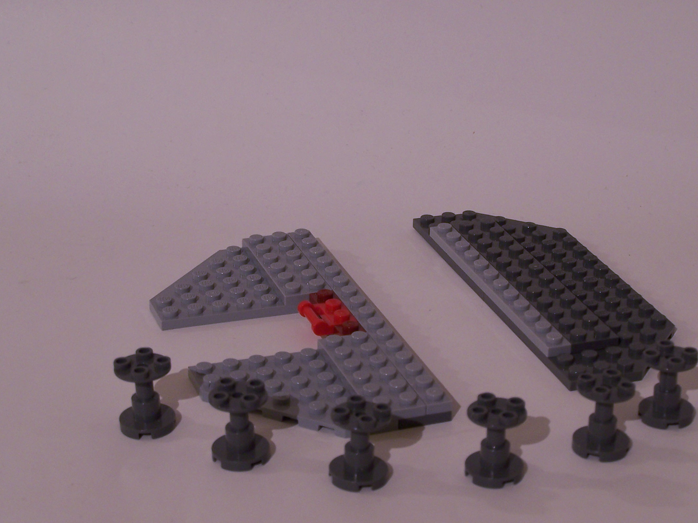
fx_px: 1674
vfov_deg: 17.8
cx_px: 407
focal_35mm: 83
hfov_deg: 23.5
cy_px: 258
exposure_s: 1/4
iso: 80
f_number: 3.2
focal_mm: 11.5
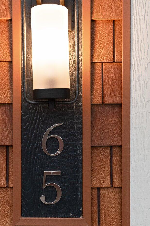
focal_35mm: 55
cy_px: 113
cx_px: 82
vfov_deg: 36.3
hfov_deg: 24.6
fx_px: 344
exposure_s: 1/200
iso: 800
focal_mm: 22.5
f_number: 4.5
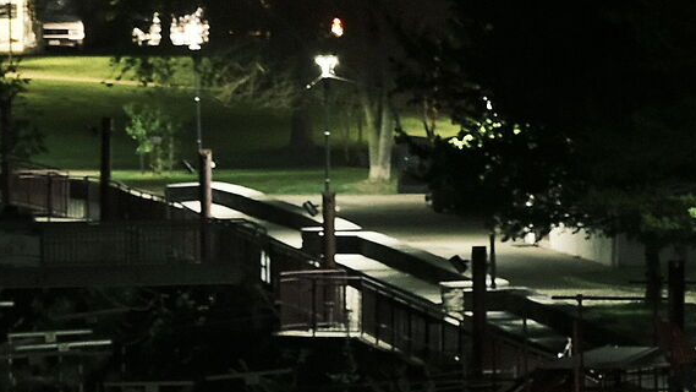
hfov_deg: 4.6
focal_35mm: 464
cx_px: 1326
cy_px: 567
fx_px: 8563
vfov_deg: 2.6
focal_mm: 70
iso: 800
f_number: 4
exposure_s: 1.1
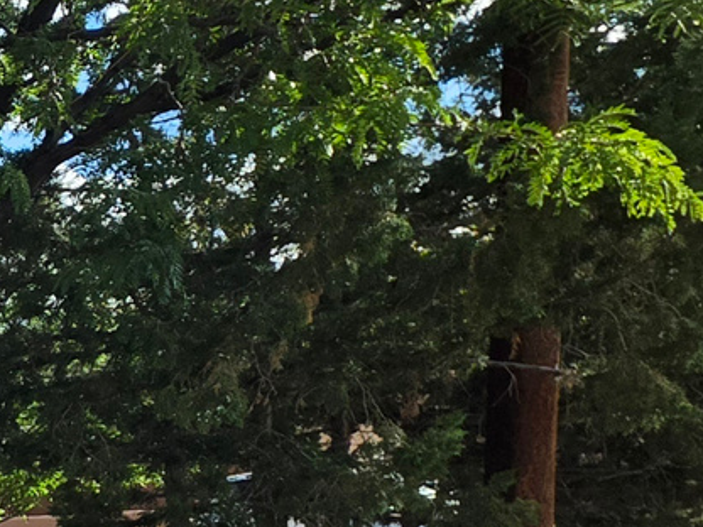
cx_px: -820
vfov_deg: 21.4
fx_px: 1300
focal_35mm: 64
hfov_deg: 17.3
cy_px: 620
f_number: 1.9
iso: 32
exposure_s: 1/1111
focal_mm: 2.2
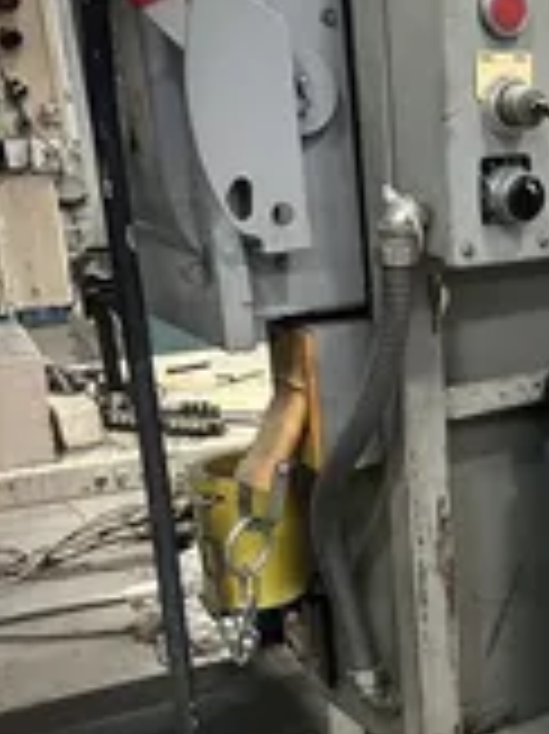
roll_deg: +0.1
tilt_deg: -25.0
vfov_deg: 29.6
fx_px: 1355
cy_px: 590
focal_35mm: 64
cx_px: 634
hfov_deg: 21.5
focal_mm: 5.7
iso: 500
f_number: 1.5
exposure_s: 1/40
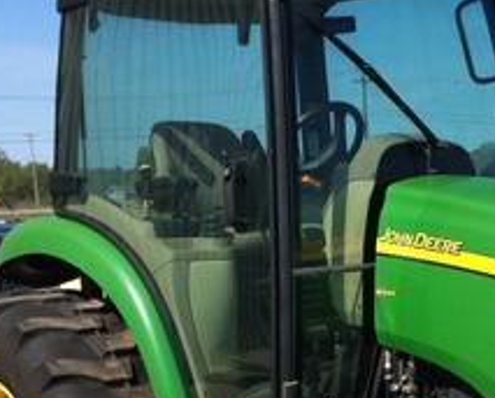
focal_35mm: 87
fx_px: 1276
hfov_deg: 21.7
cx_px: 376
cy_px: 342
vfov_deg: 17.5
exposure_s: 1/1256
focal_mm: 3.85
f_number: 2.8
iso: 80
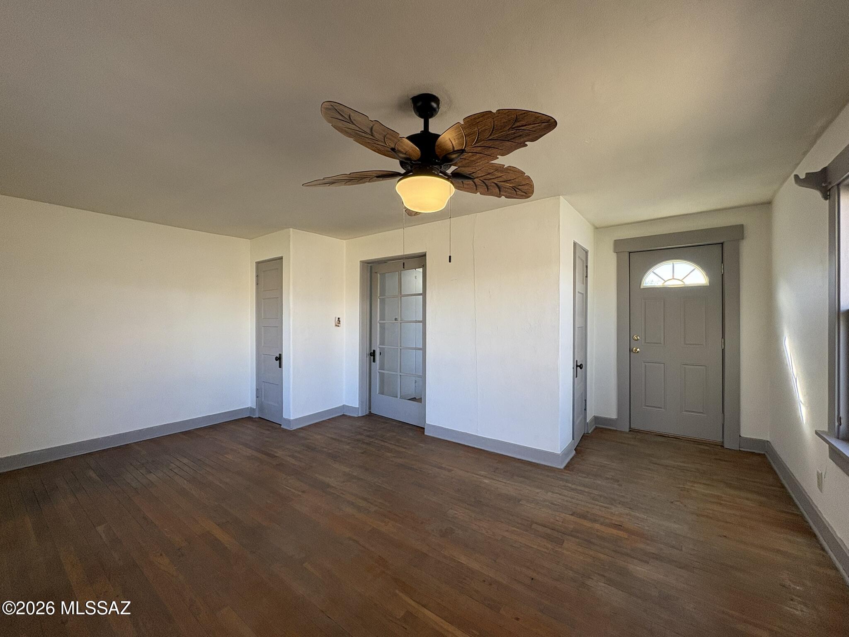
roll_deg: +0.2
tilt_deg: +0.2
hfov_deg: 102.1
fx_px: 343
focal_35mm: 14
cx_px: 424
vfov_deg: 85.7
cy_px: 318
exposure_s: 1/120
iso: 125
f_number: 2.2
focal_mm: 2.22
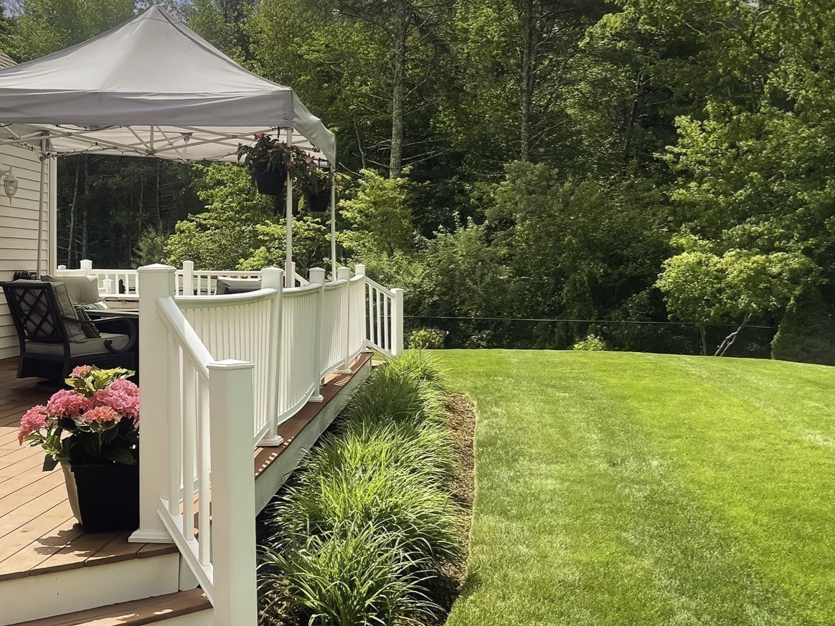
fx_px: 1061
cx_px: 276
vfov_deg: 32.9
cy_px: 334
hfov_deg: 42.4
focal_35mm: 44
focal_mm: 5.1
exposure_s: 1/3200
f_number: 1.6
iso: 32
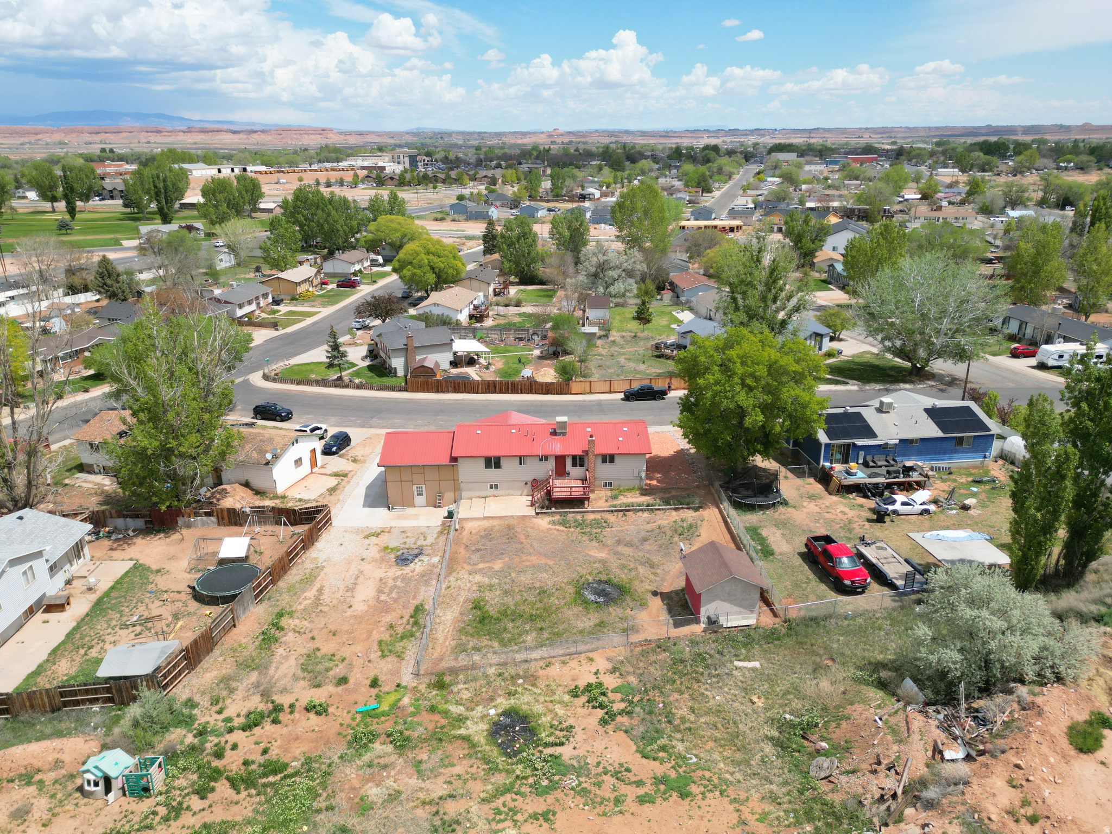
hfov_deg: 71.6
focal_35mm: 24
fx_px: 771
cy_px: 417
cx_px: 556
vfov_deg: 56.8
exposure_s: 1/4000
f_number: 1.7
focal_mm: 6.72
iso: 120
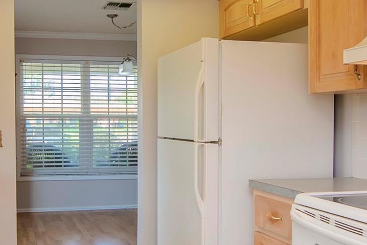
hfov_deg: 49.9
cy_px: 104
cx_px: 158
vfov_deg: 34.5
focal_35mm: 39
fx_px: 393
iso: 640
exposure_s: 1/160
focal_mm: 11.5
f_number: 5
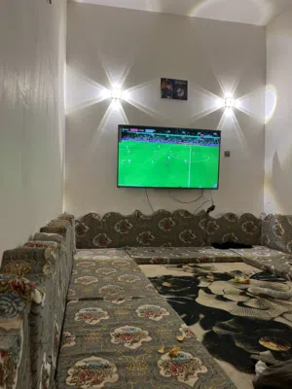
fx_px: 292
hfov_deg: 53.1
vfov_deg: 67.3
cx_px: 146
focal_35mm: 26
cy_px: 194
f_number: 1.5
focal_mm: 5.7
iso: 100
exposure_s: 1/50
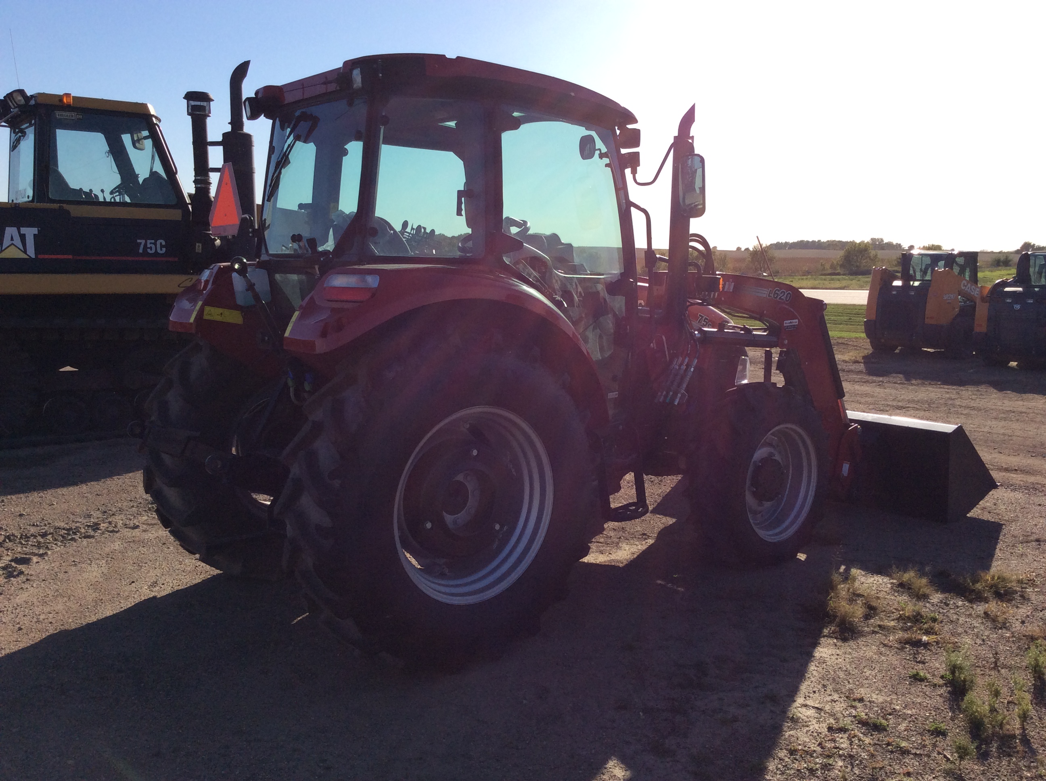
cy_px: 390
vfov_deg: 44.1
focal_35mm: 32
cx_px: 523
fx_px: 966
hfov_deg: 56.9
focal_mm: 3.3
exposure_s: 1/1845
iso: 32
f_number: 2.4
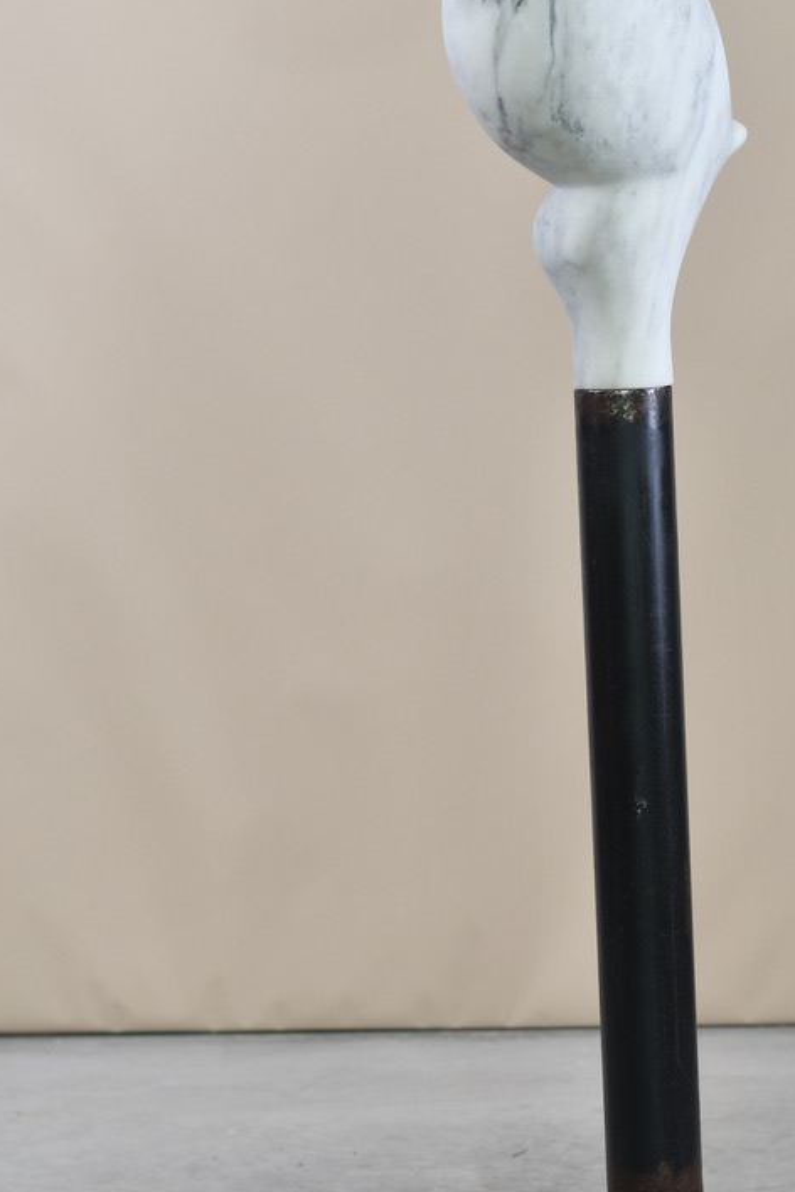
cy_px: 665
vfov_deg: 17.8
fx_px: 3809
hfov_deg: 11.9
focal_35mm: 115
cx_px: 546
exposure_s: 1/30
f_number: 2.8
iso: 125
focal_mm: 50
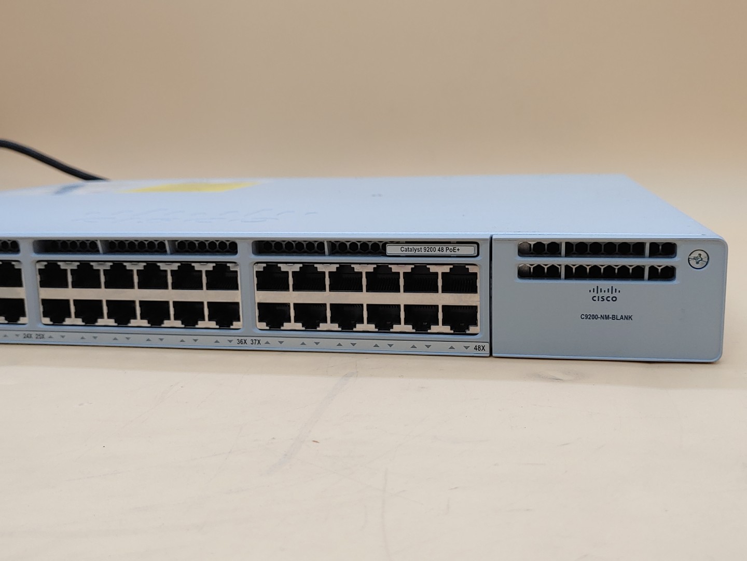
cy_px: 280
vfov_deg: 39.7
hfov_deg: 51.4
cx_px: 374
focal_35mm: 36
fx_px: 777
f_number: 1.8
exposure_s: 1/86
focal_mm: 4.36
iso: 50
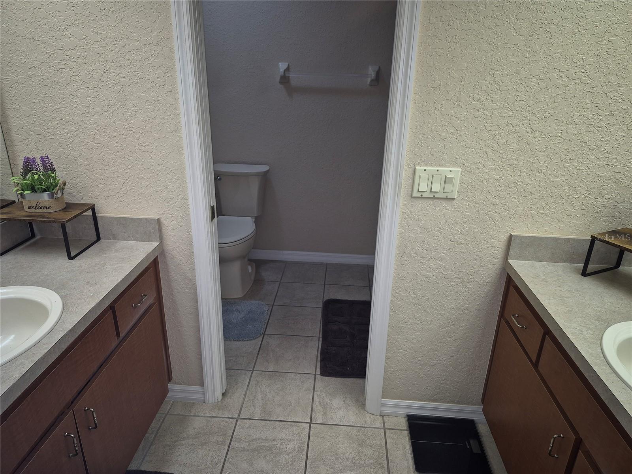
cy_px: 237
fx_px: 420
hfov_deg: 73.9
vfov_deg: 58.9
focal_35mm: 23
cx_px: 316
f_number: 1.8
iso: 100
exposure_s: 1/60
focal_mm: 5.4
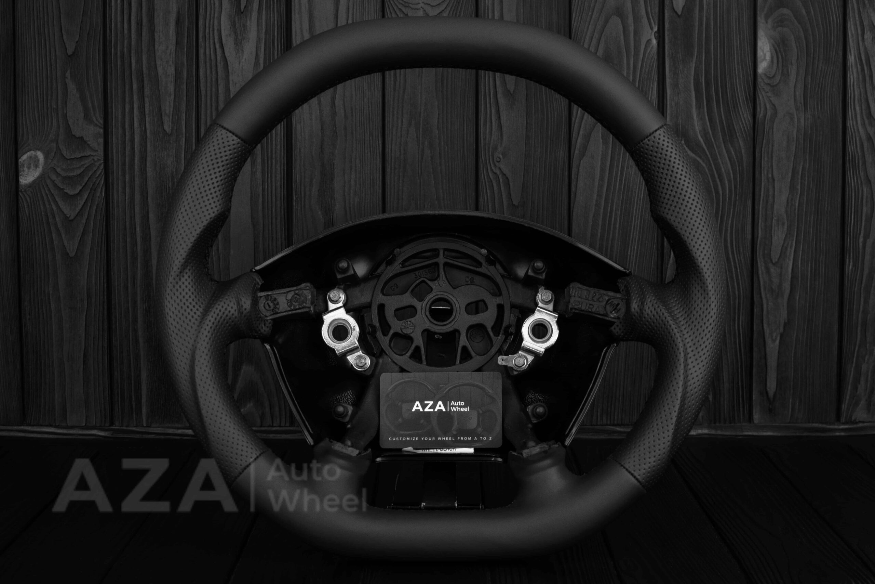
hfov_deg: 37.8
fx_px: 1276
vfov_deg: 25.8
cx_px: 438
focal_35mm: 52
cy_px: 292
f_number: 6.3
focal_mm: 35
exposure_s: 1/125
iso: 500
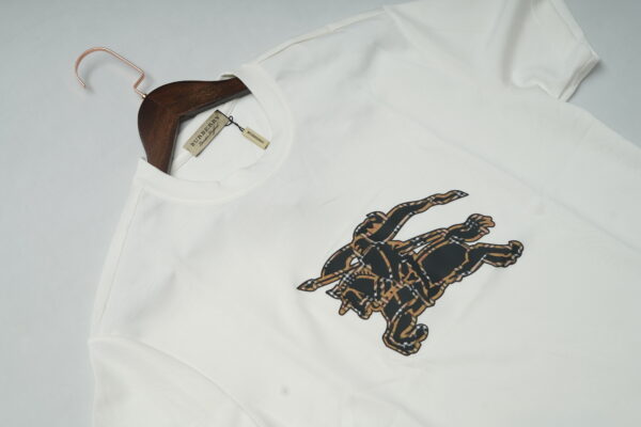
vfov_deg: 27.0
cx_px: 320
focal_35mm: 50
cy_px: 214
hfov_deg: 39.6
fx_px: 890
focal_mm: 50
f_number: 6.3
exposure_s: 1/200
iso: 320
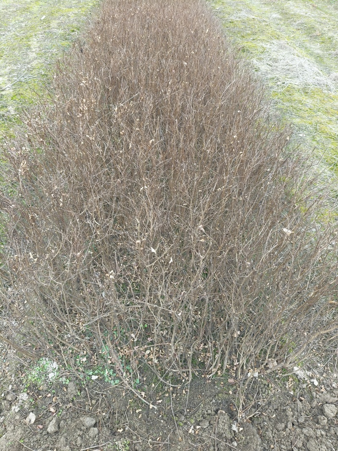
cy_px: 226
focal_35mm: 26
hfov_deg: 53.1
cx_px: 169
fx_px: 339
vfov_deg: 67.3
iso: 80
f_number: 1.8
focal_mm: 4.84
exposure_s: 1/120
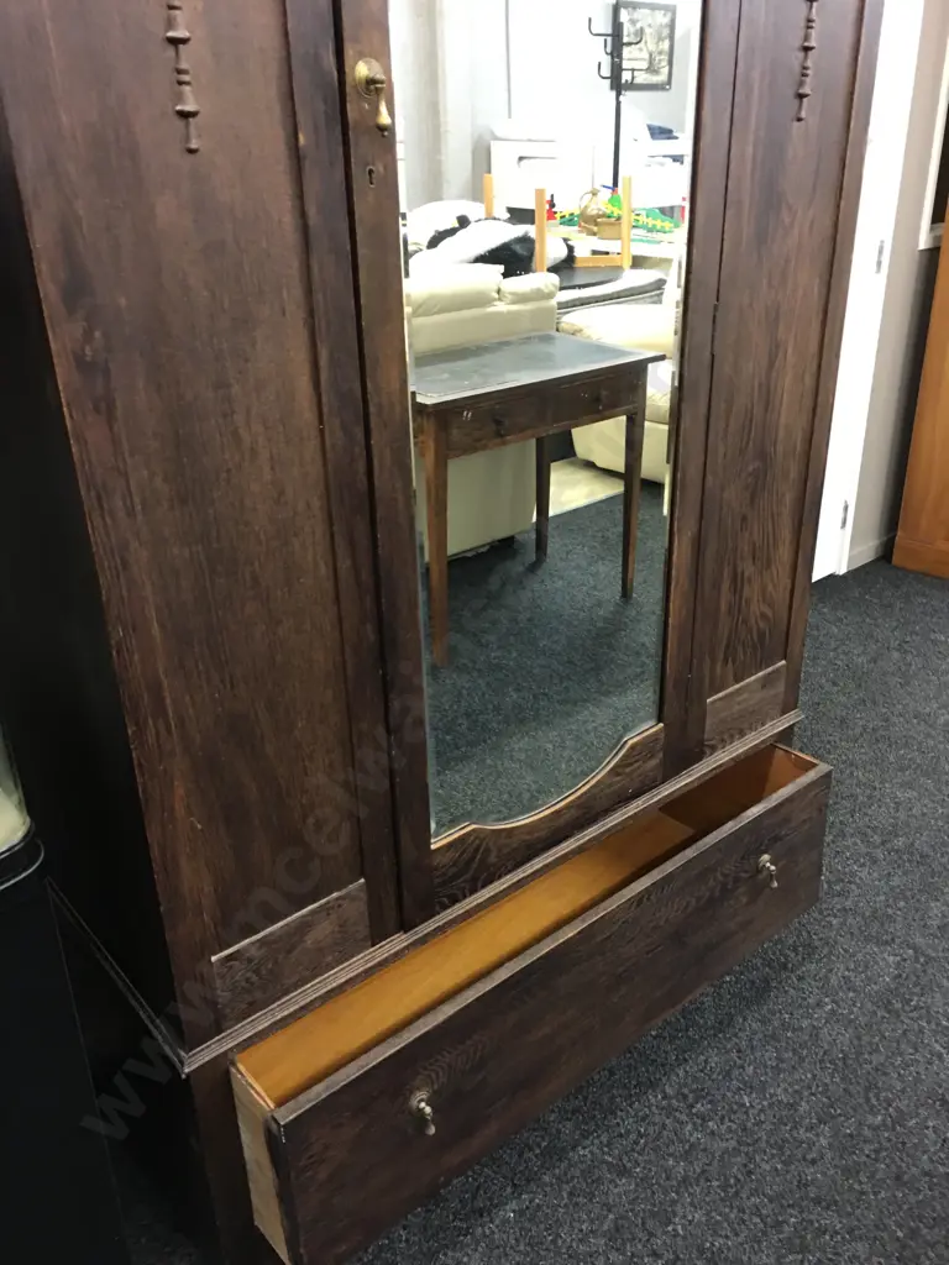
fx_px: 1060
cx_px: 474
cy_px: 632
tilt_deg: -24.1
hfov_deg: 48.2
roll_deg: +0.0
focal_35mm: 29
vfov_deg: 61.7
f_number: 2.2
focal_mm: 4.15
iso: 80
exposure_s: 1/10
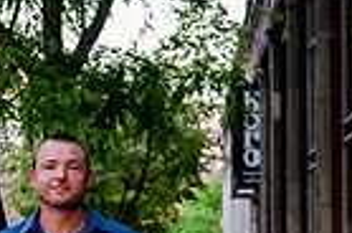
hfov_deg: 8.9
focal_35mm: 231
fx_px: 2254
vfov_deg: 5.8
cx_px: 358
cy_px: 371
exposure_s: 1/200
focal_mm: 50
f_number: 4
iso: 2000
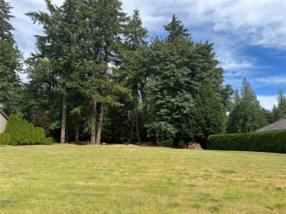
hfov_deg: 71.6
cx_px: 143
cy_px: 107
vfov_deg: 56.8
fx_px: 198
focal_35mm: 24
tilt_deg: +9.4
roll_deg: -2.1
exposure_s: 1/2415
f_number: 1.78
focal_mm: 6.76
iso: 80
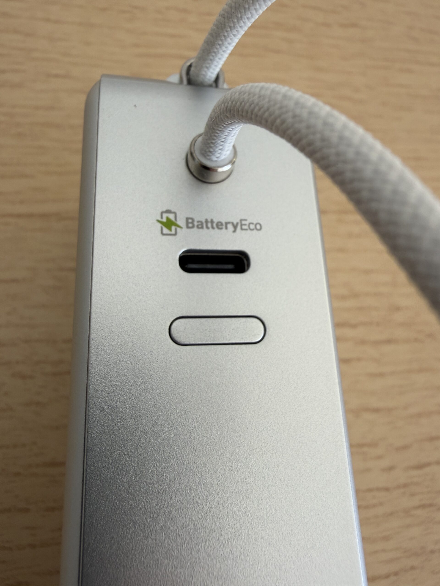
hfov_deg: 53.1
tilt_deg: -66.3
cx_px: 220
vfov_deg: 67.3
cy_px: 293
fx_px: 441
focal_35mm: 26
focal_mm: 2.22
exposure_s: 1/121
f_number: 2.2
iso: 100
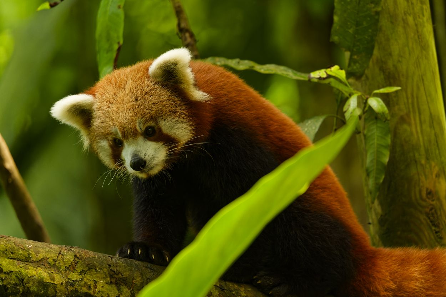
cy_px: 148
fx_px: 6193
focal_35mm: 500
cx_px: 223
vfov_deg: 2.7
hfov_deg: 4.1
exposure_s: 1/125
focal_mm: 500
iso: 3200
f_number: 6.7
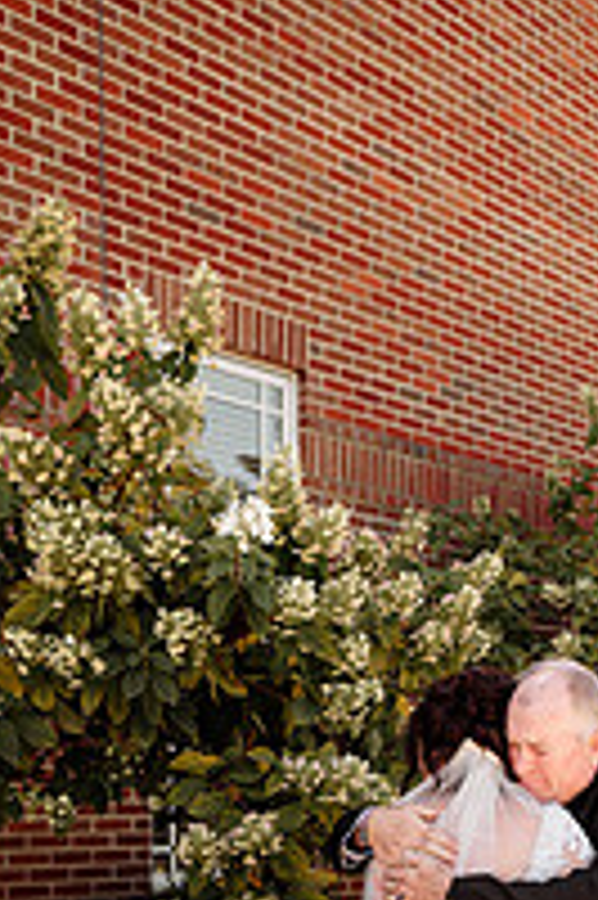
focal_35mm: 54
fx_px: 1348
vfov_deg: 32.7
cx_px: 544
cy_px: 972
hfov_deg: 24.3
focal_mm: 24
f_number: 2.8
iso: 160
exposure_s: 1/400
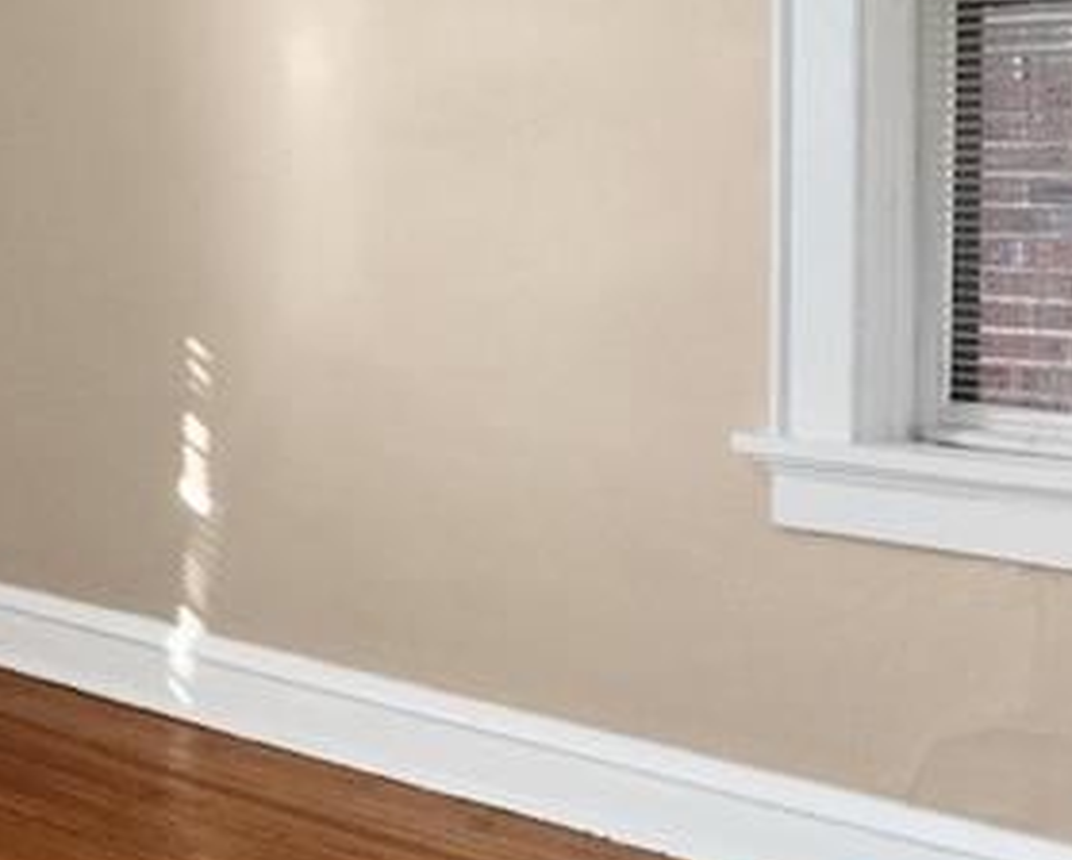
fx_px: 1747
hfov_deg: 24.0
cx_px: -661
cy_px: 200
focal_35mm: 55
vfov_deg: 27.2
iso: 400
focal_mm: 8
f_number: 8
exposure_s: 1/15
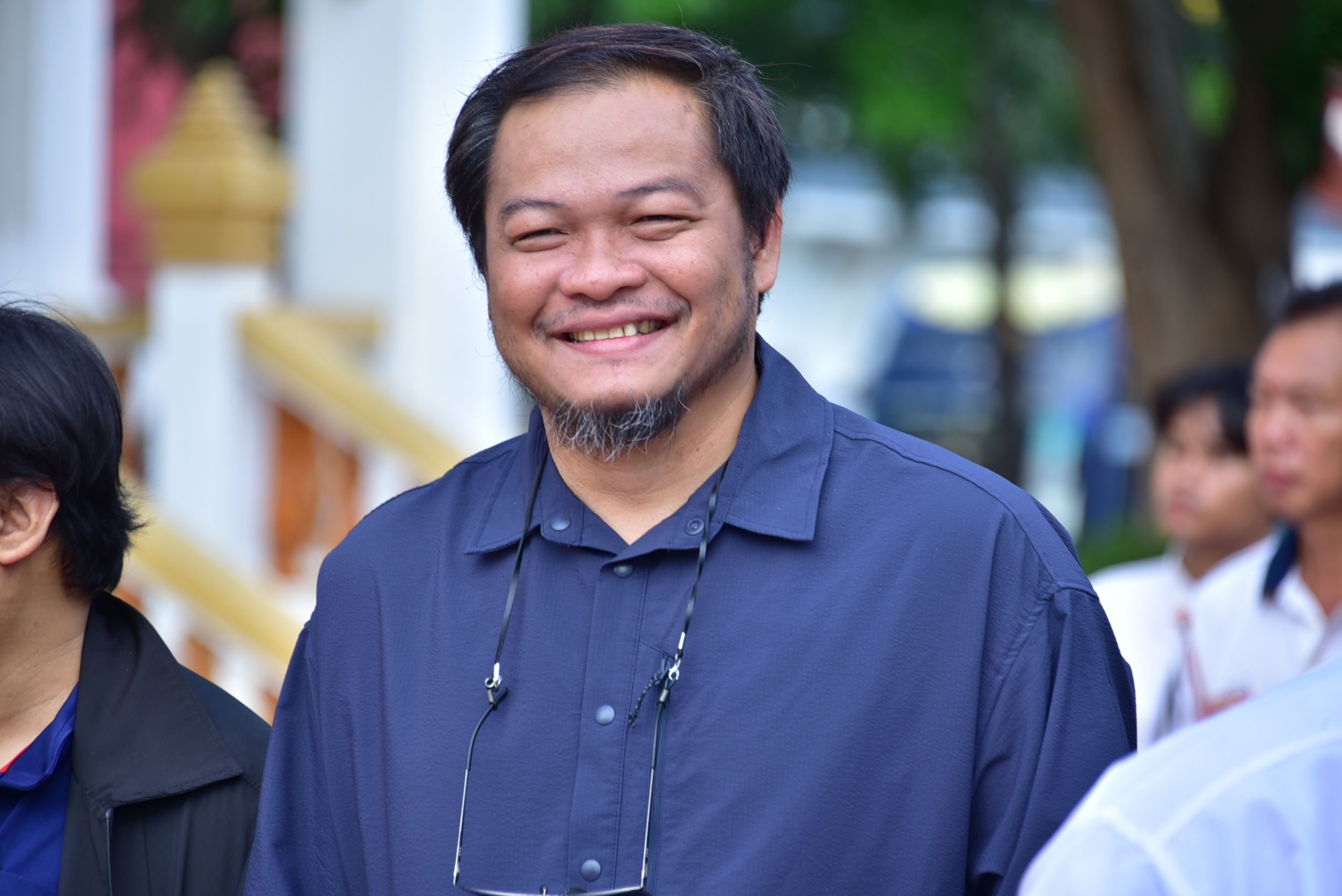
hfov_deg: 6.9
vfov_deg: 4.6
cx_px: 671
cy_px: 448
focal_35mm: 300
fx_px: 11187
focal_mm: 300
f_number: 6.3
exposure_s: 1/200
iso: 125
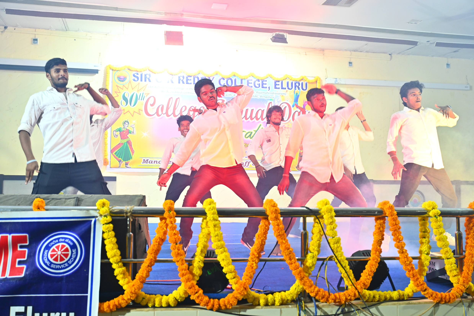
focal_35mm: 39
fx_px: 513
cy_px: 158
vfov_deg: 34.2
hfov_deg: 49.6
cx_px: 237
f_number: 4
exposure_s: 1/80
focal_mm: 39
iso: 1250
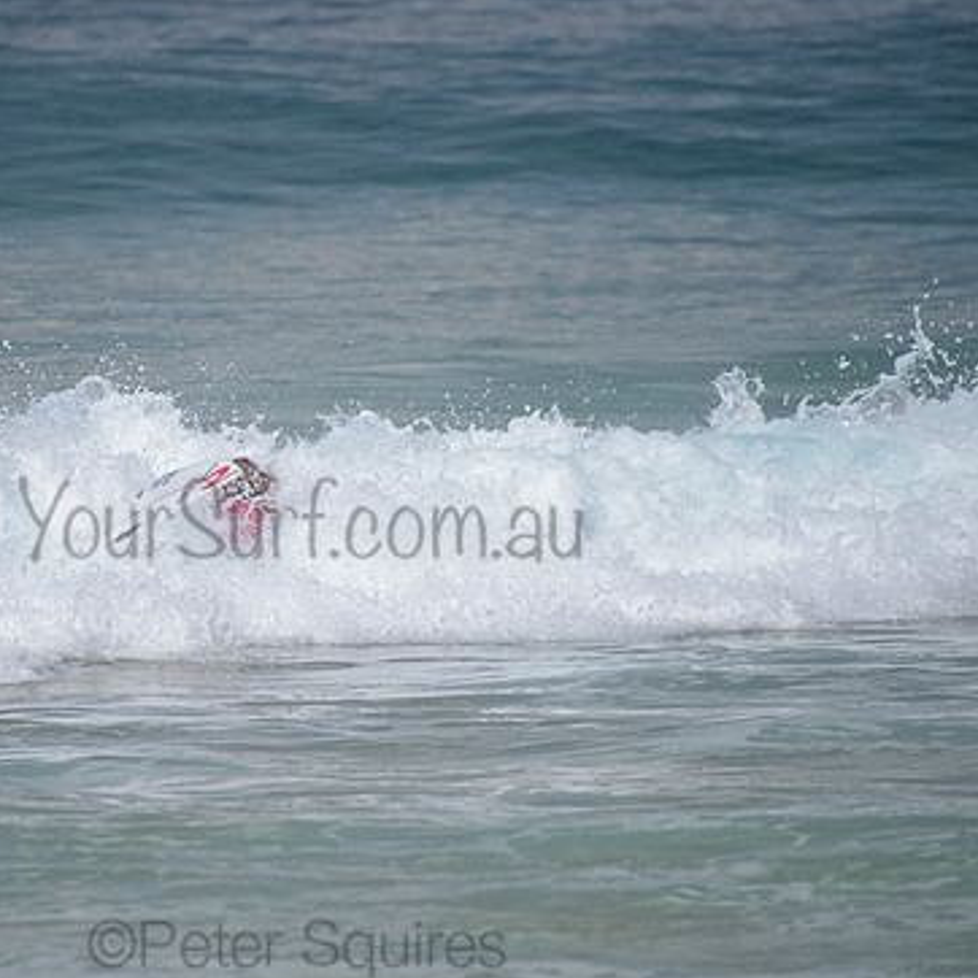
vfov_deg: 2.6
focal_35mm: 681
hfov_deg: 2.6
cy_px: 496
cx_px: 297
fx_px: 21768
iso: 180
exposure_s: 1/2000
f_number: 5.6
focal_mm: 500
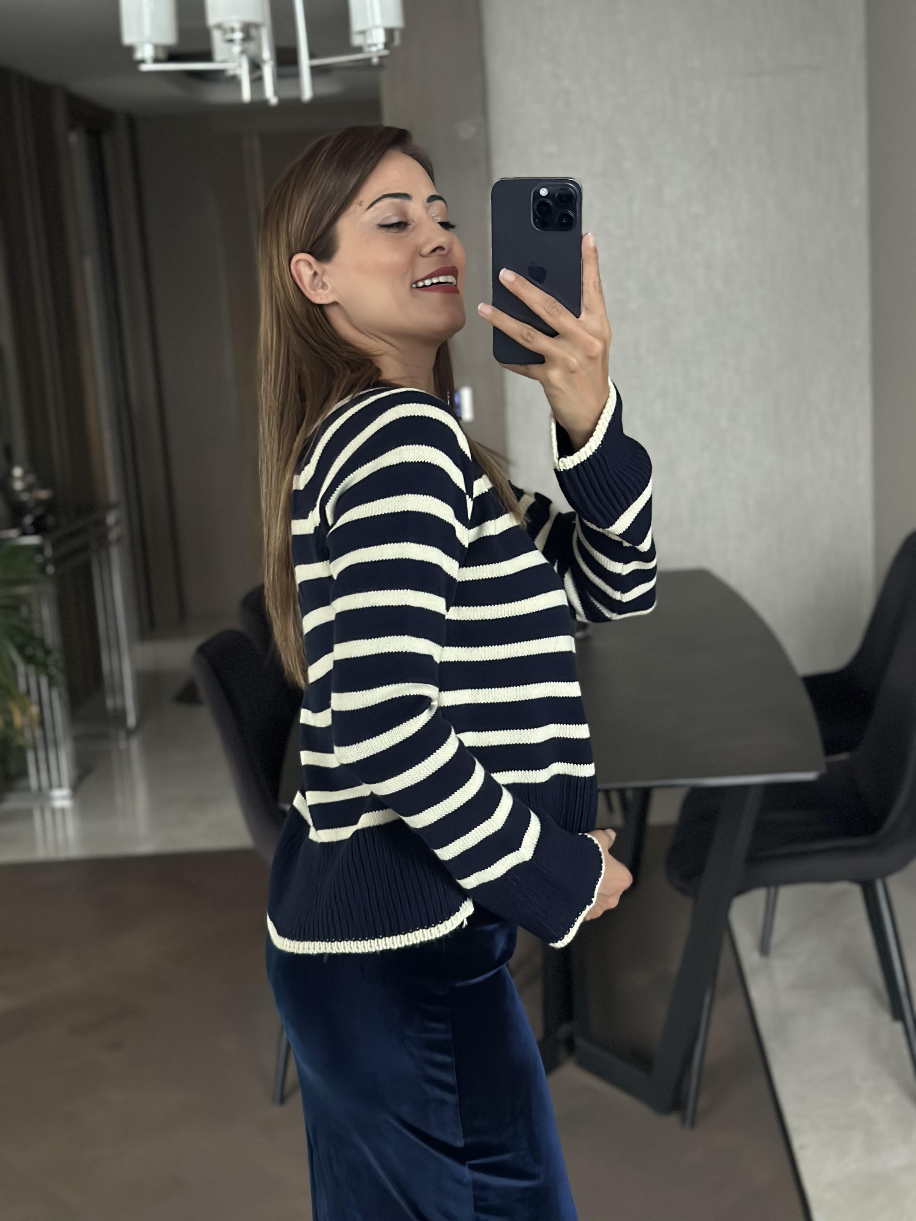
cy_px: 610
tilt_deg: -15.9
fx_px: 1694
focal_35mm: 48
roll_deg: +4.2
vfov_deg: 39.7
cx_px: 458
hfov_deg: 30.3
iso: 800
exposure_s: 1/30
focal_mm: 6.86
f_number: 1.78
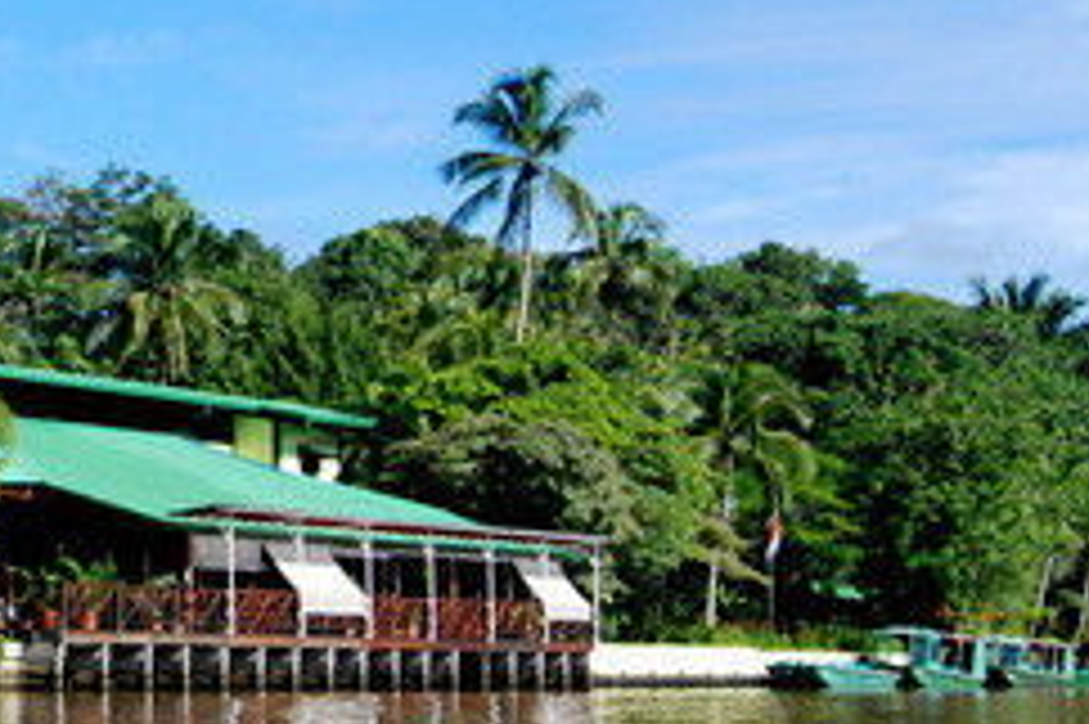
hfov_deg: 29.3
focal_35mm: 67
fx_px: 2025
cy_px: 380
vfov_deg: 20.3
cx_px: 194
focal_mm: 24
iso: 640
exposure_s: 1/800
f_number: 9
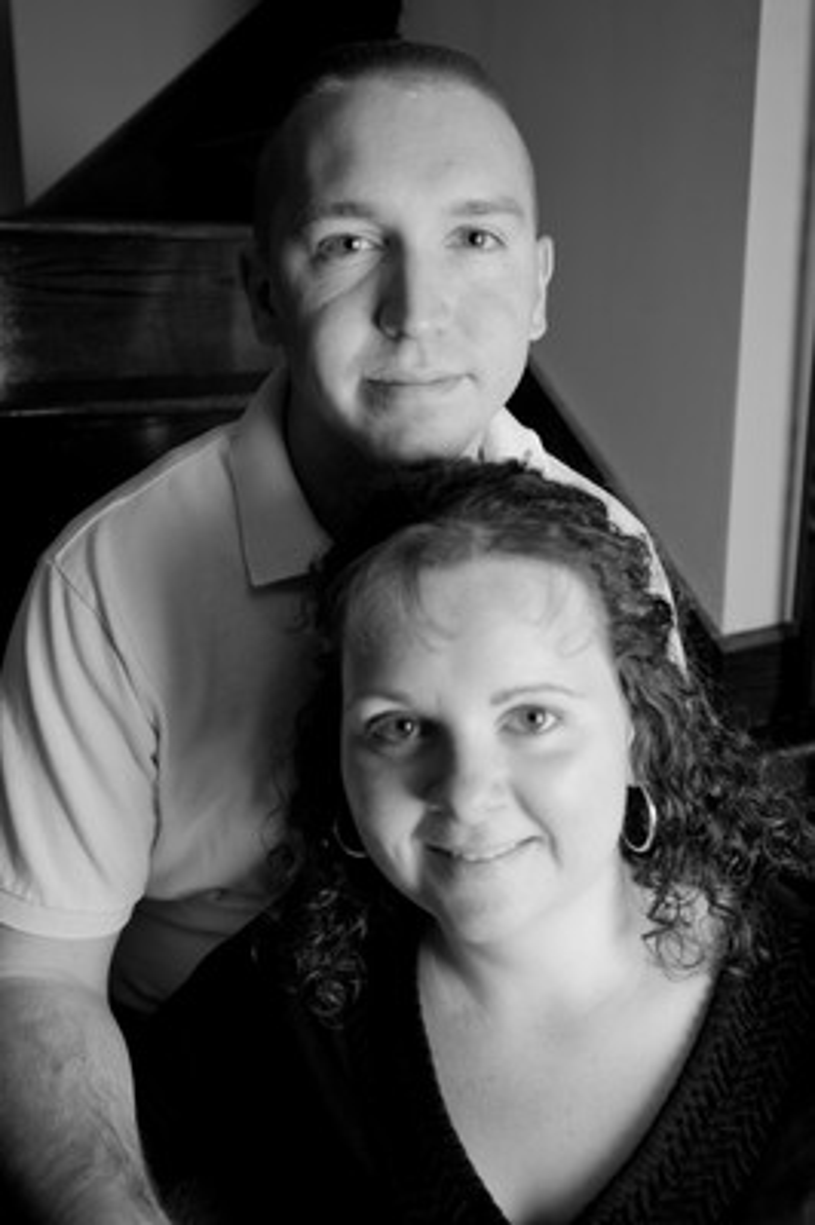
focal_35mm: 36
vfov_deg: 53.2
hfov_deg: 36.8
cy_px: 612
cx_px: 408
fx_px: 1225
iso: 250
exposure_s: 1/200
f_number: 2.8
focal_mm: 24
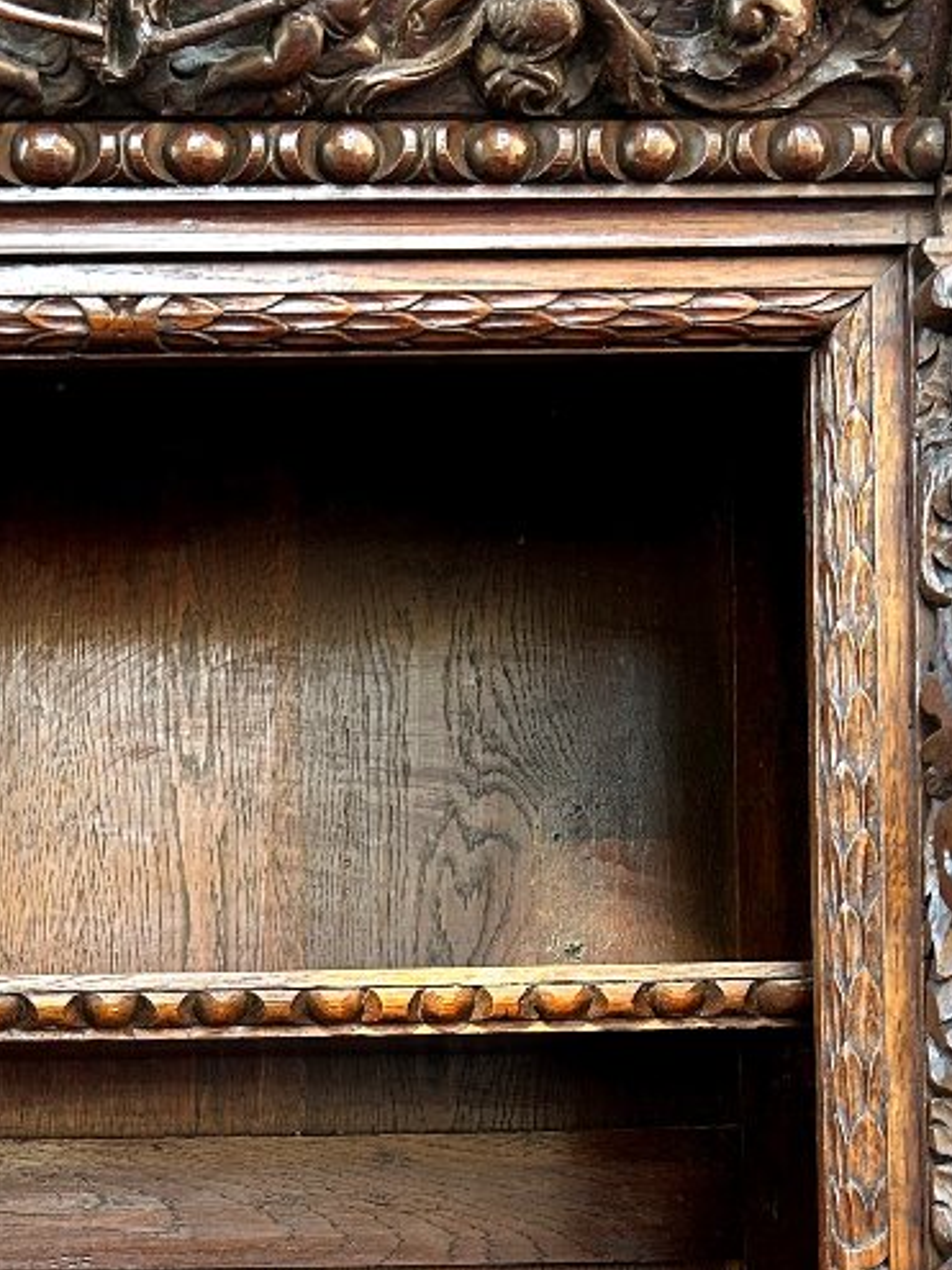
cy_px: 1116
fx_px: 2311
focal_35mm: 63
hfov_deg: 22.7
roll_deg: +2.1
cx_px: 105
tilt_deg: +1.7
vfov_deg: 29.6
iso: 125
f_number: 1.5
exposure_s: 1/97
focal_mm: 5.7
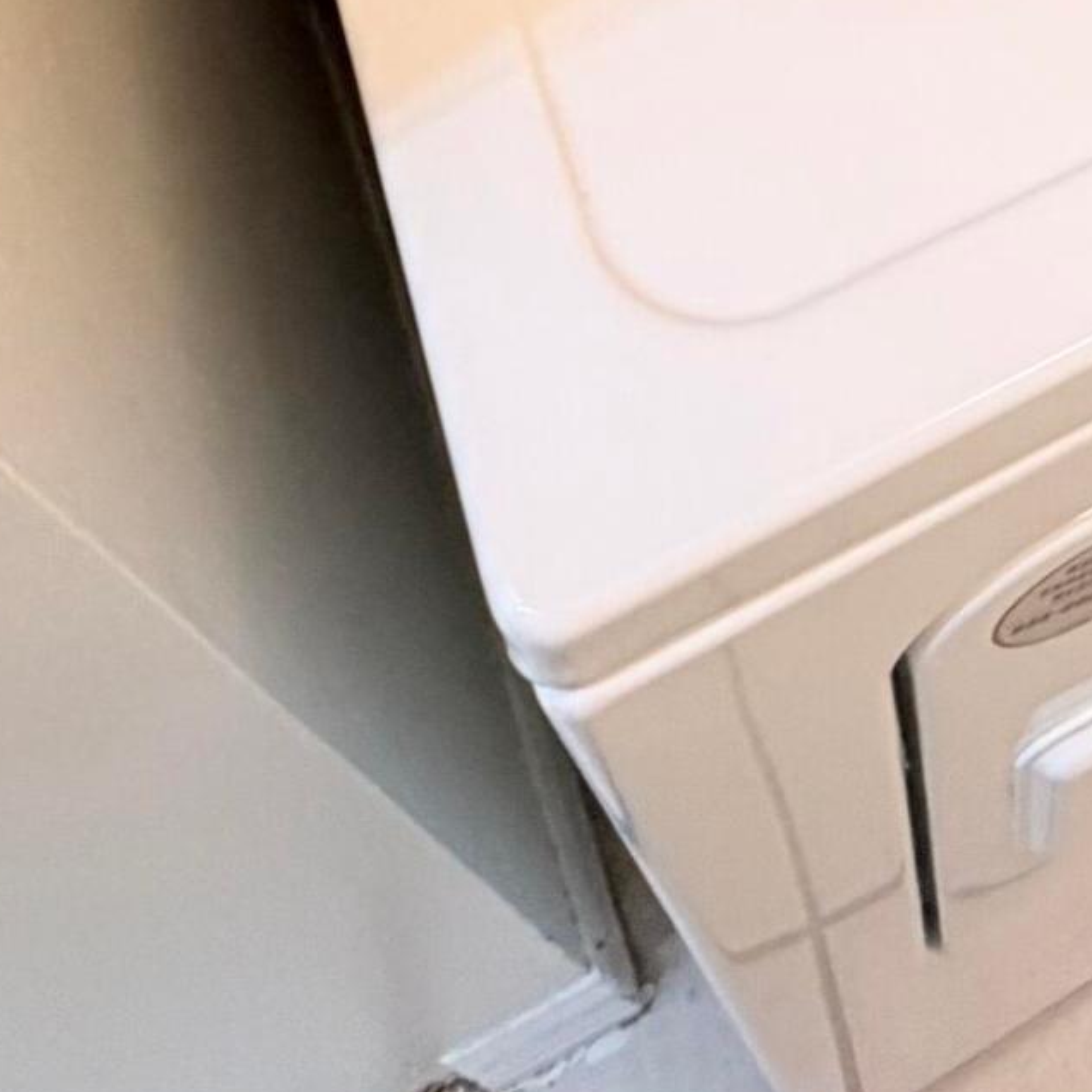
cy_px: -628
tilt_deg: -45.2
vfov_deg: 23.3
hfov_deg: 28.4
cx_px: 1128
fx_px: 1999
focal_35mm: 56
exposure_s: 1/60
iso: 250
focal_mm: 2.22
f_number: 2.2
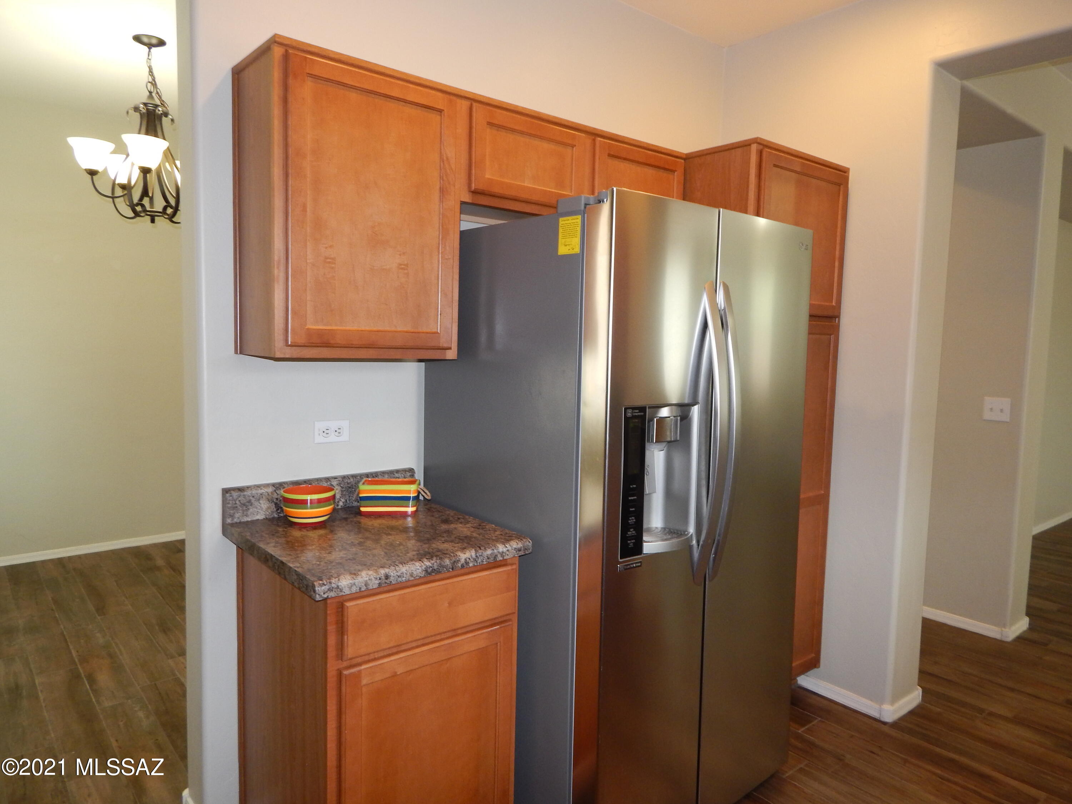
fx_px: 712
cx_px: 536
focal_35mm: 23
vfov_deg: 58.9
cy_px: 402
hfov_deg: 73.9
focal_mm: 4
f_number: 3
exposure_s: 1/30
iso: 200
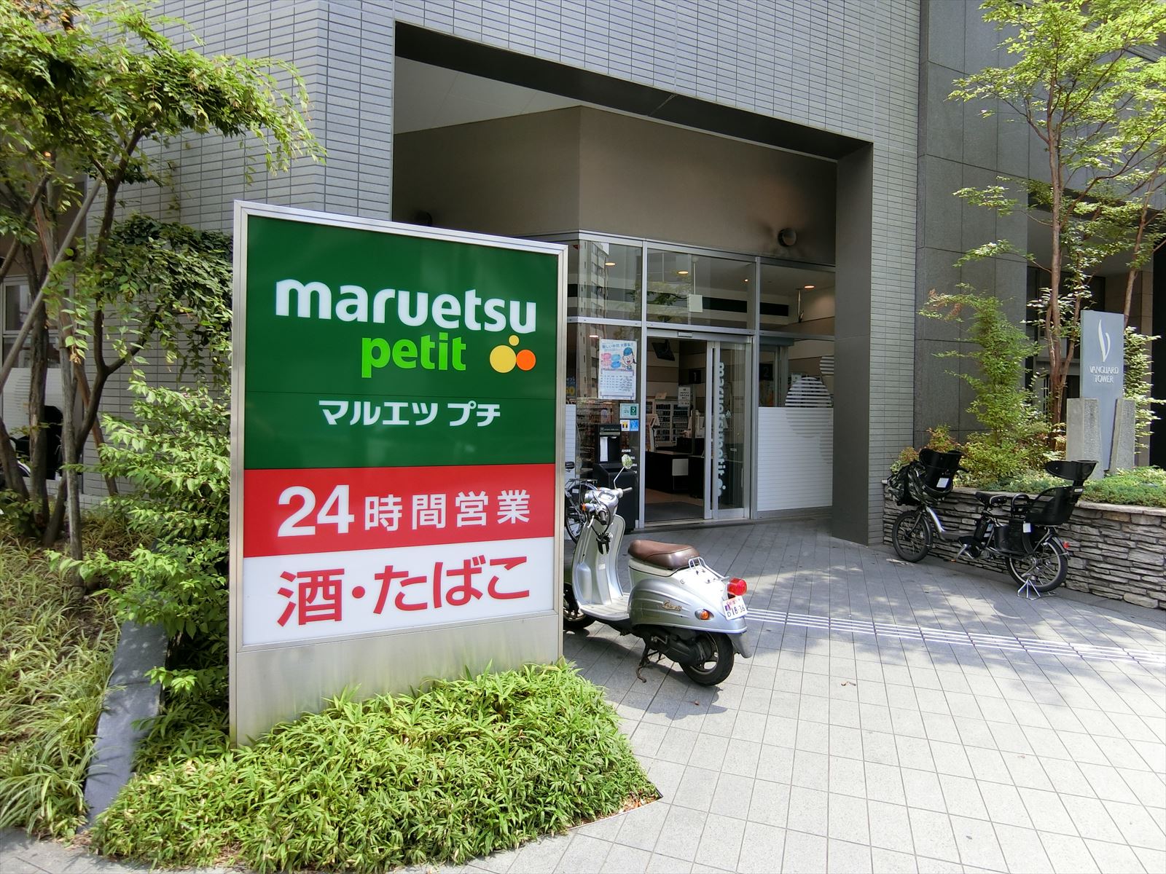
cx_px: 583
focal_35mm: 19
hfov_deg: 84.7
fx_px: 640
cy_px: 437
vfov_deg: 68.7
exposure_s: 1/320
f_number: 2.7
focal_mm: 4.06
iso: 80
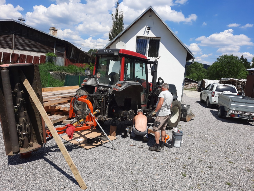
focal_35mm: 25
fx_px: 183
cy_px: 96
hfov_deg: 69.4
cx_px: 127
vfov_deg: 54.9
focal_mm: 4.6
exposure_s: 1/1323
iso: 40
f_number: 2
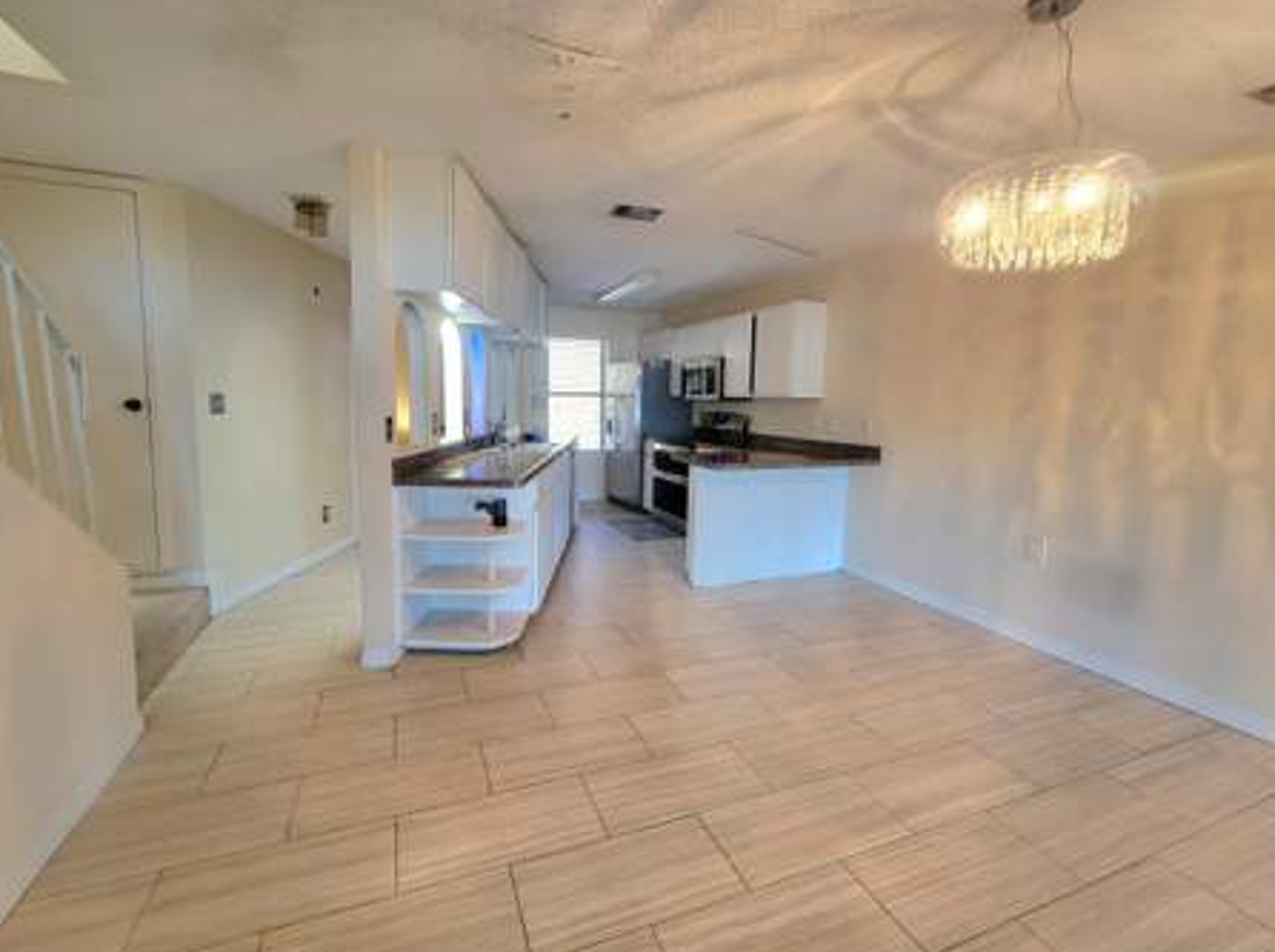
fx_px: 515
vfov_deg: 85.4
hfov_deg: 102.1
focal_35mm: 14
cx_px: 620
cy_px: 453
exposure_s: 1/60.2
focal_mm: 2.2
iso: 400
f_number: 2.2
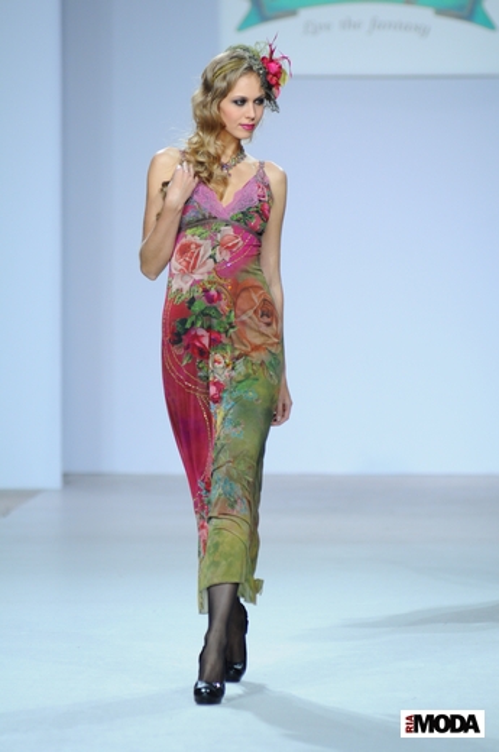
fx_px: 6258
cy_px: 376
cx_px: 250
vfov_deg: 6.9
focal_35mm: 300
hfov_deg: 4.6
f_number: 4
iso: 400
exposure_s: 1/640
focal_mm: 200
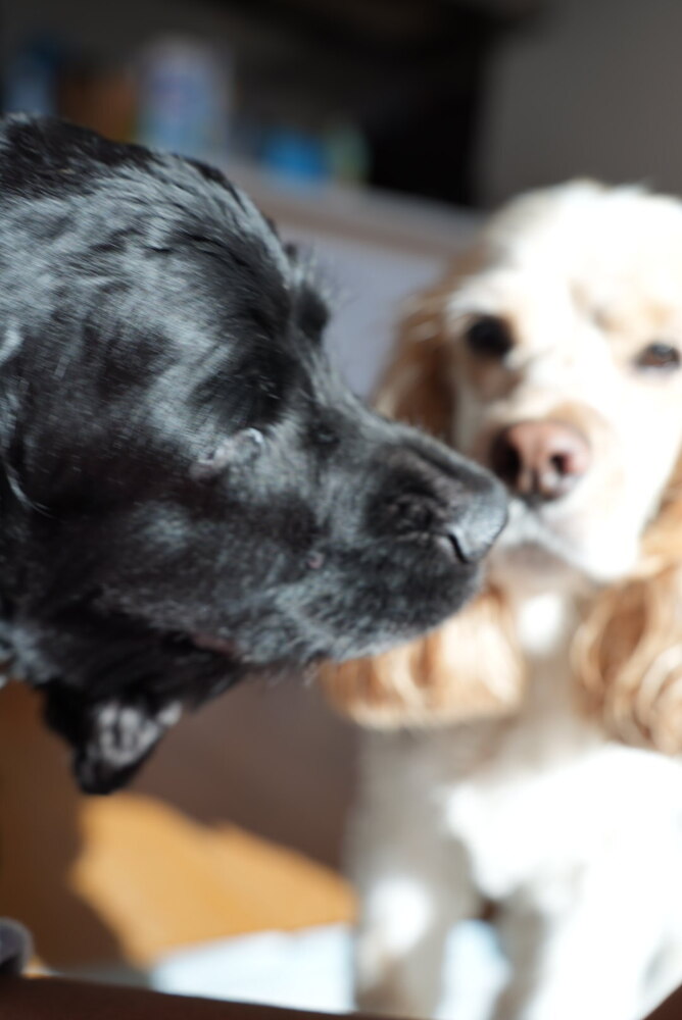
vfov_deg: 48.4
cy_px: 510
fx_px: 1135
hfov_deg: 33.4
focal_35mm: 40
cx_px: 341
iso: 100
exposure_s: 1/60
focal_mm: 40
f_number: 4
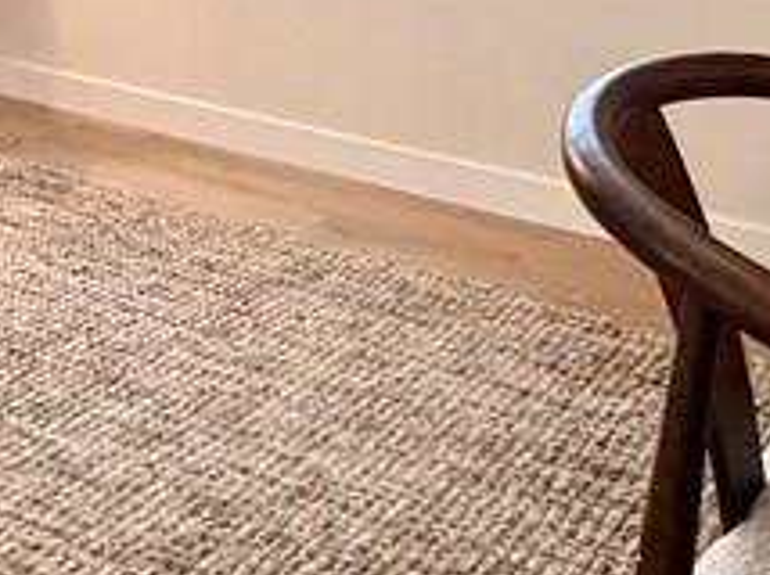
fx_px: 1489
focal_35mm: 67
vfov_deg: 19.3
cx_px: 284
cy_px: -270
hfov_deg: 28.9
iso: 250
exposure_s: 1/60
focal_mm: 2.22
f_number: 2.2
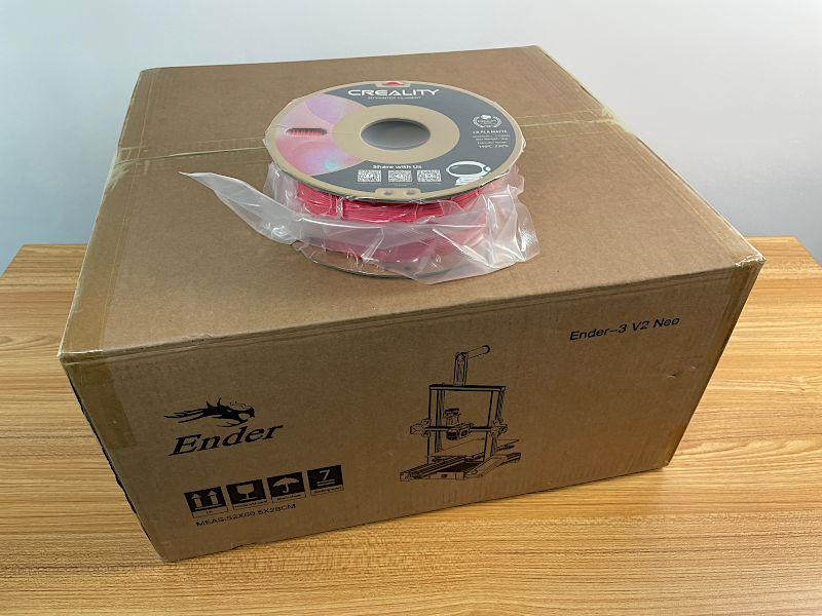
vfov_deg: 53.1
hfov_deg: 67.3
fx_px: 617
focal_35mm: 26
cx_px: 411
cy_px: 308
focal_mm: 4.2
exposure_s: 1/100
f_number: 1.6
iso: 80
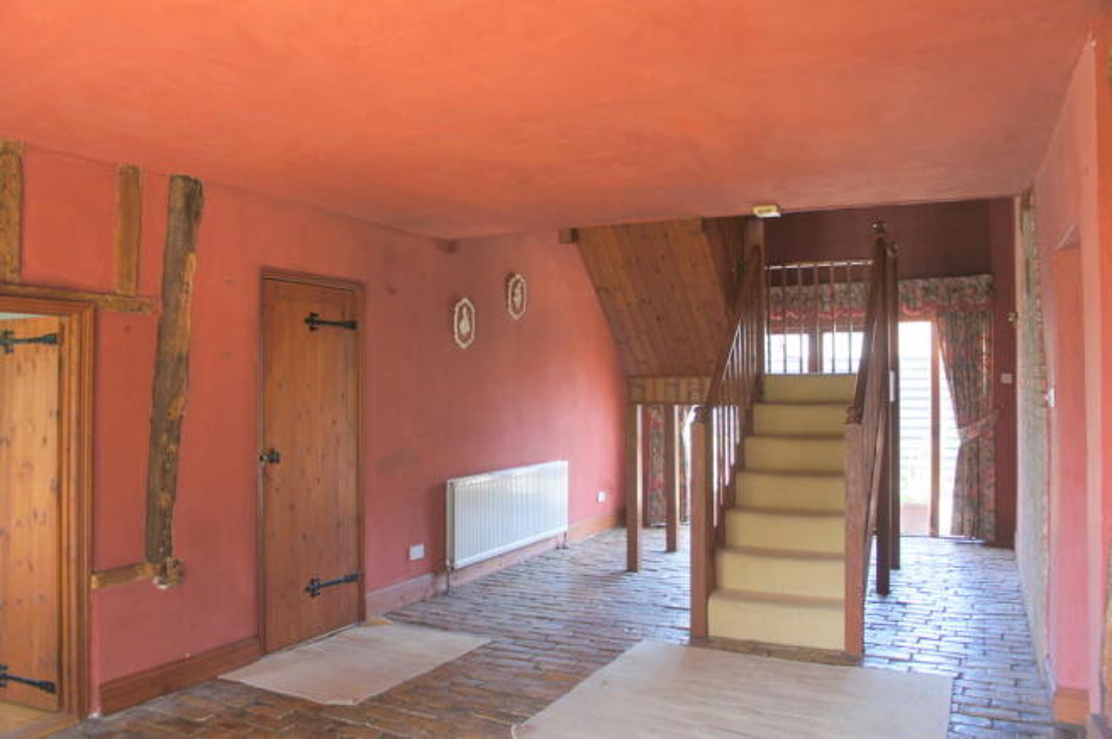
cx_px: 556
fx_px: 833
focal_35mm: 27
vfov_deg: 47.8
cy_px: 370
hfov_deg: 67.4
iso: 250
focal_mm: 18
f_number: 3.5
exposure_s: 1/30
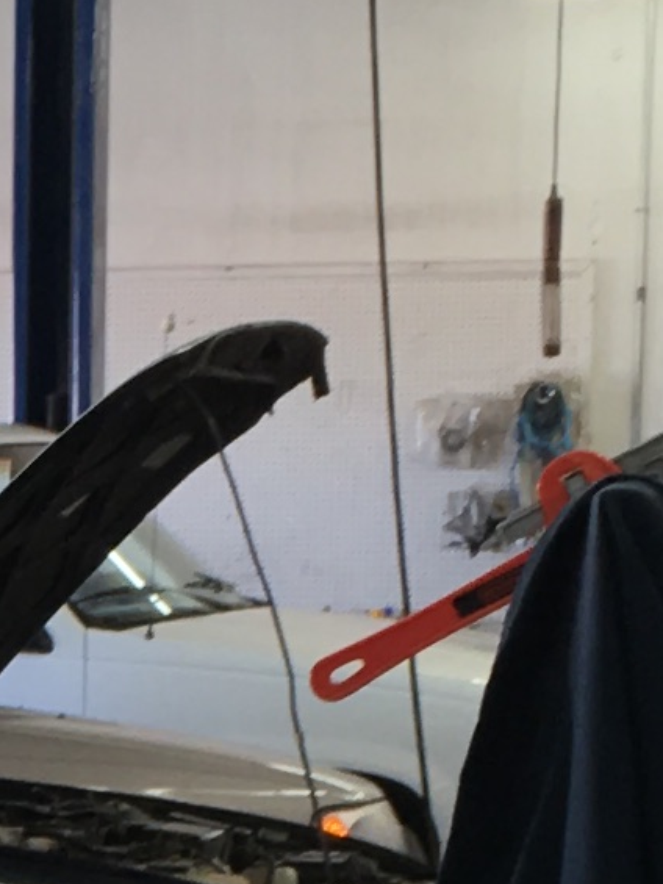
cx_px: -566
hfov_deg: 7.0
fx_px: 5284
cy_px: 1518
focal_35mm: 207
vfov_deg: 9.2
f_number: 2.2
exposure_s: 1/44
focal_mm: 4.15
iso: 25
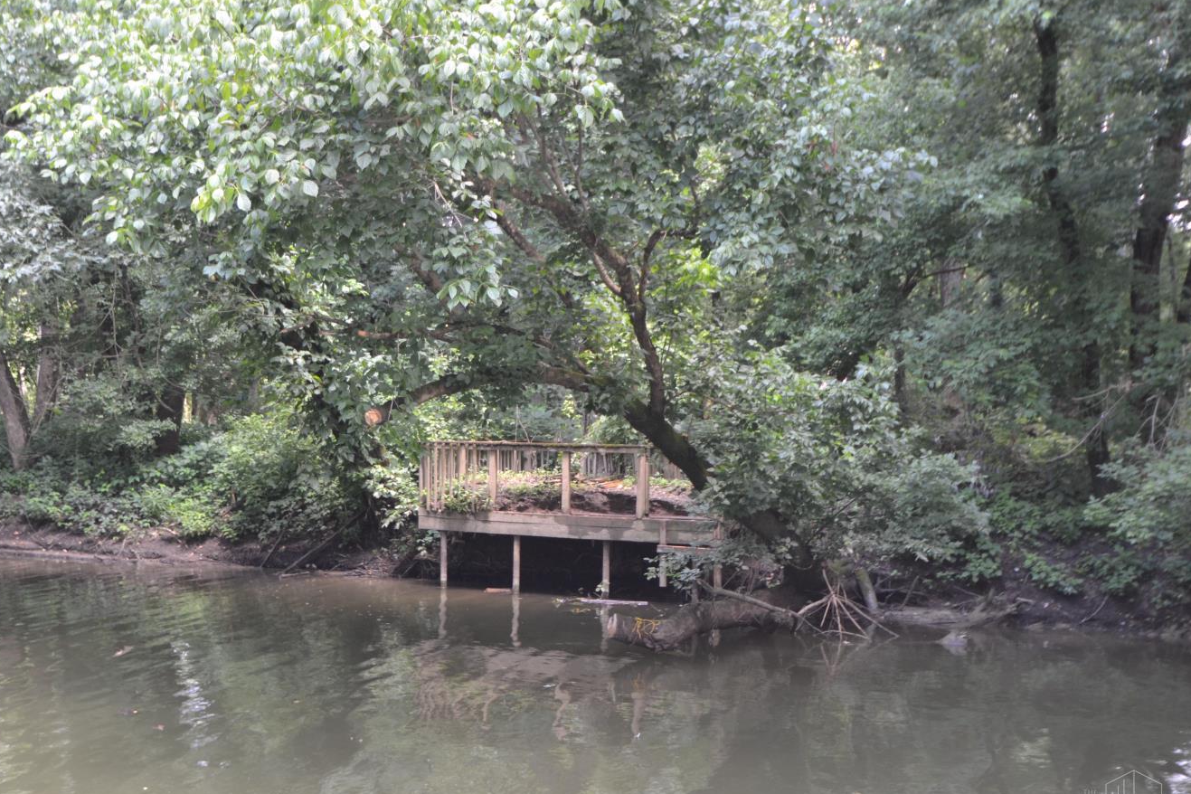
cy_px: 390
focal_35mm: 41
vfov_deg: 32.6
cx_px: 520
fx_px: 1356
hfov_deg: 47.3
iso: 400
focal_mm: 24
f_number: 4.5
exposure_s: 1/80
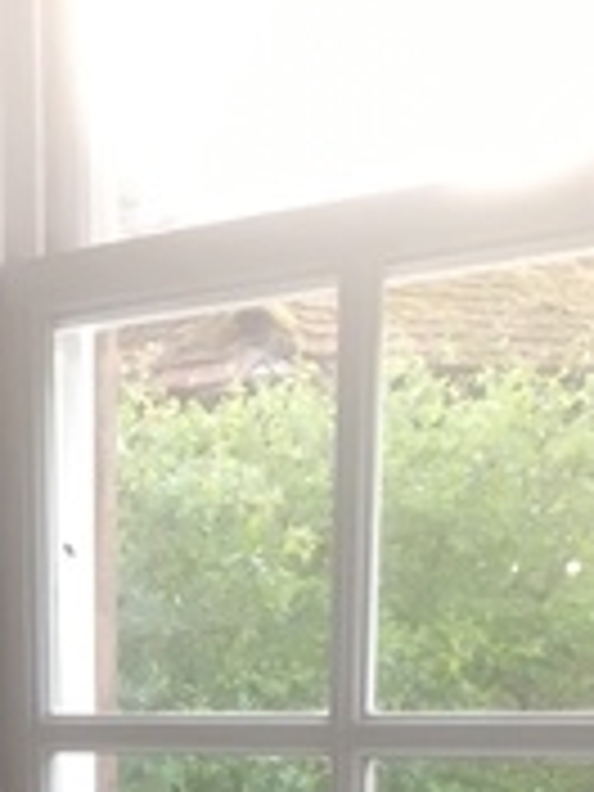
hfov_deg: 14.1
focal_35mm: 99
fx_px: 2265
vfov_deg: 17.3
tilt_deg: -15.6
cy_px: 1274
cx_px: -266
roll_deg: +2.2
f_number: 2.2
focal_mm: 4.15
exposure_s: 1/33
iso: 40
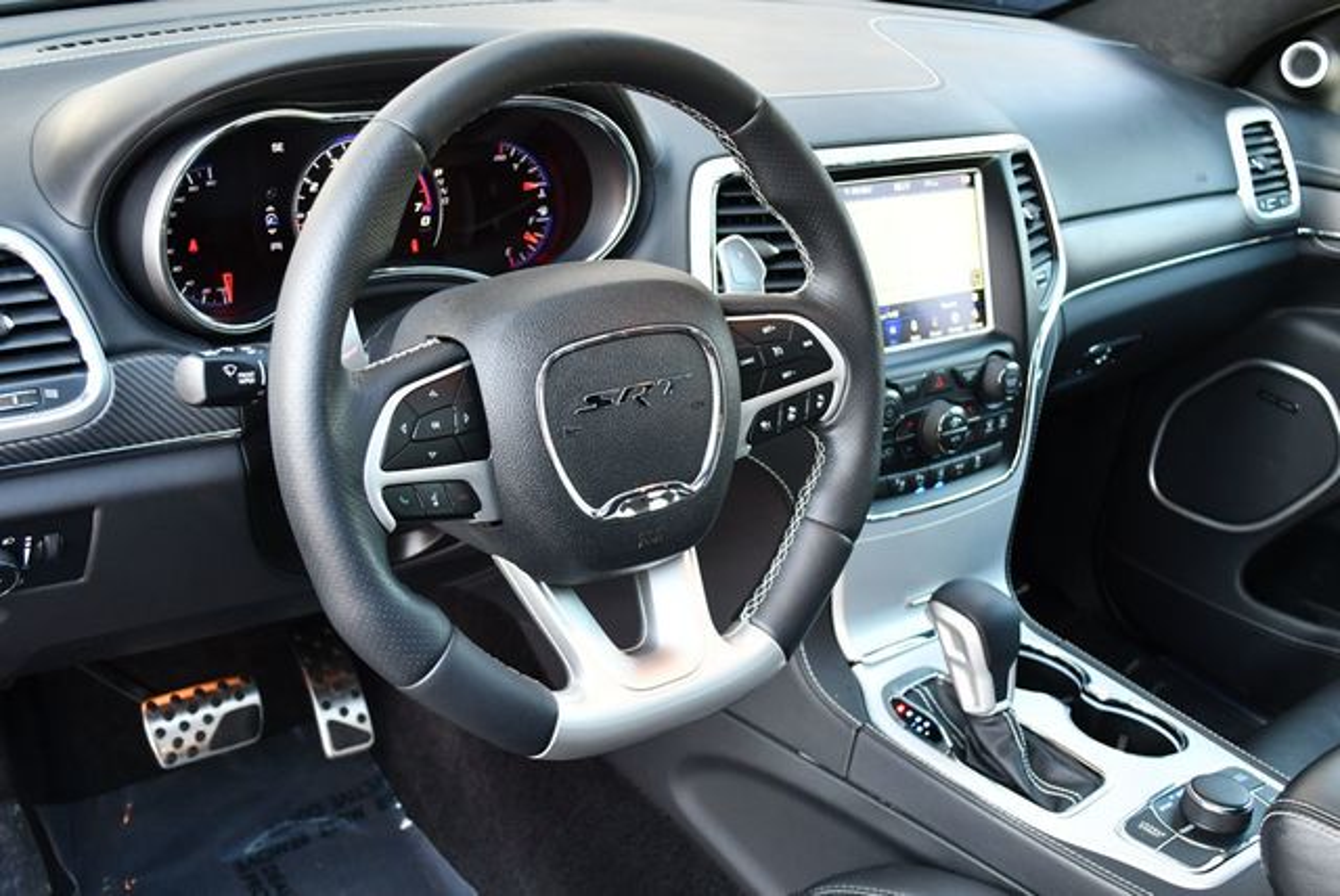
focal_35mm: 44
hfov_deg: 44.5
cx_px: 670
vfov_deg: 30.6
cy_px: 448
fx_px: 1639
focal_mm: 22
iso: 1000
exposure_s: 1/125
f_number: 3.8
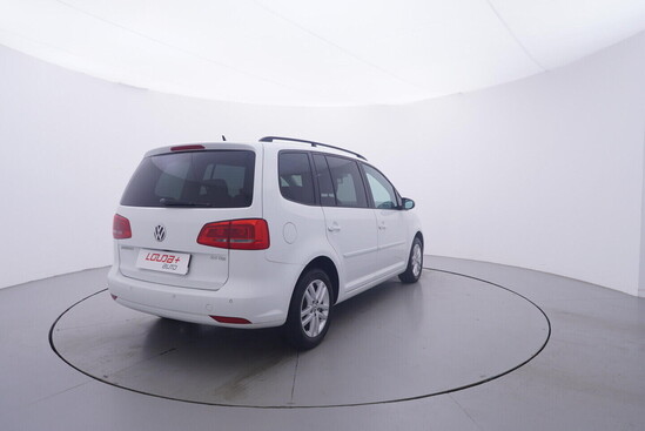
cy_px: 216
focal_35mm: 22
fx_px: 403
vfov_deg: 56.2
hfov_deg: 77.3
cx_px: 322
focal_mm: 15
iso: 200
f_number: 5
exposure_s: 1/80
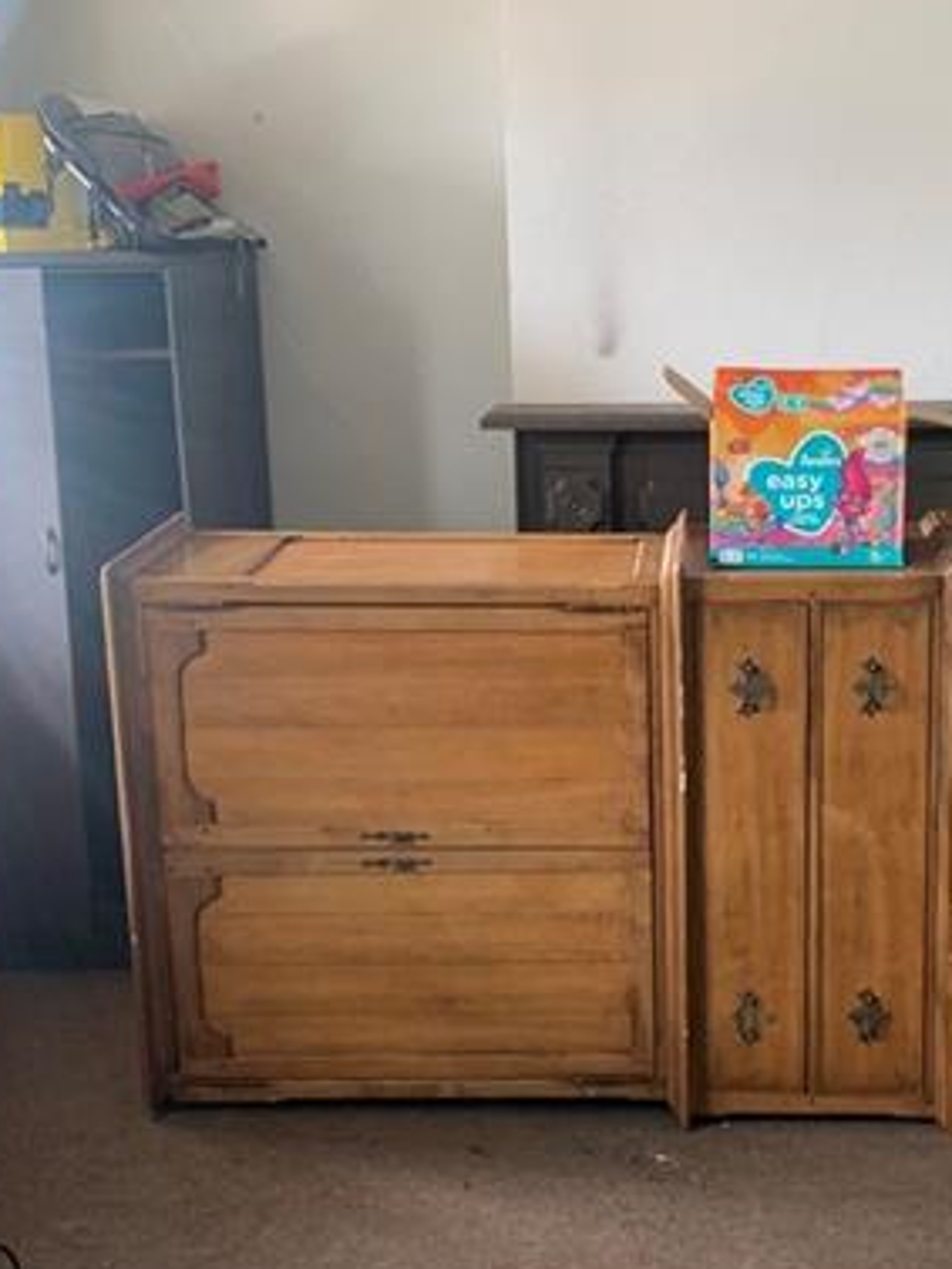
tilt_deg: -10.4
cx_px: 653
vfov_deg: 36.1
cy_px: 670
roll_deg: +0.8
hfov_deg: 27.3
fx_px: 1942
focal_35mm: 53
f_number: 1.8
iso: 125
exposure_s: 1/60
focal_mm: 4.25
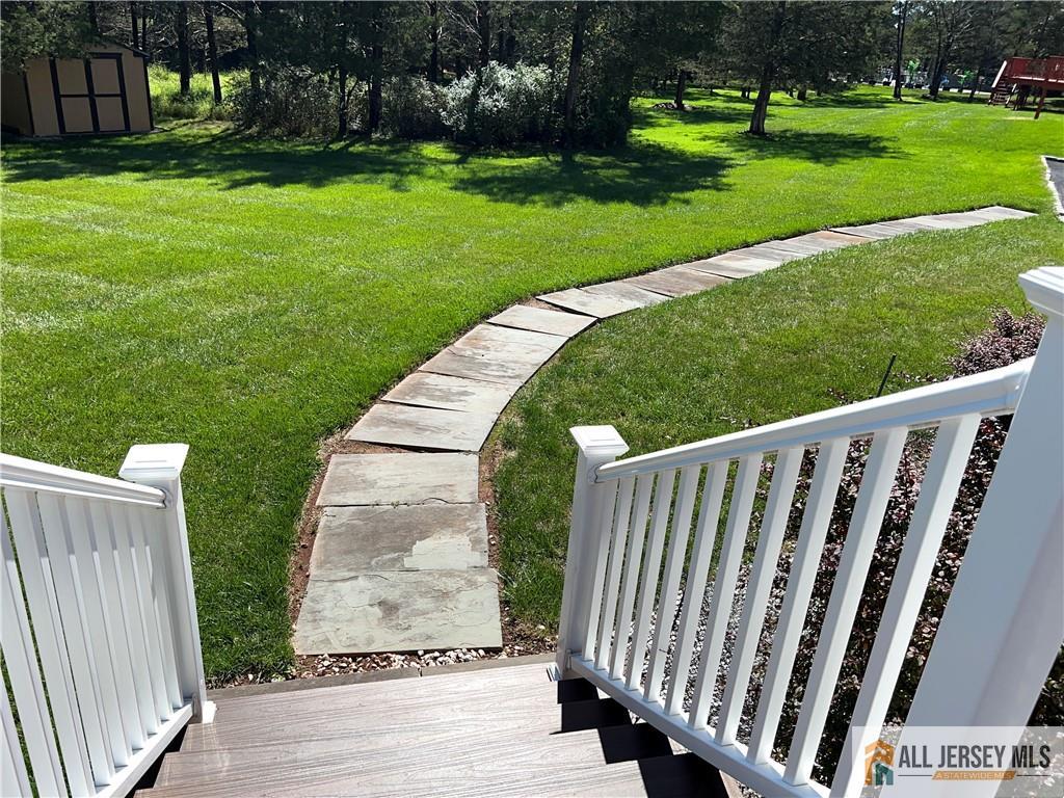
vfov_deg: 53.1
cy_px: 399
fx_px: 799
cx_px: 532
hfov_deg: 67.3
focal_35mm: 26
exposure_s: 1/3460
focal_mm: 5.7
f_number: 1.5
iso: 40
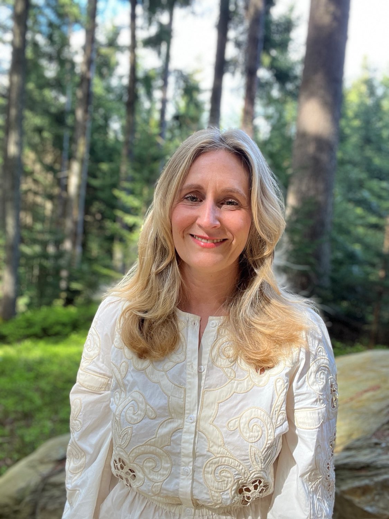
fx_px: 450
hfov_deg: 46.8
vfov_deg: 60.0
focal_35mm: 30
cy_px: 260
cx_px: 194
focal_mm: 2.71
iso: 100
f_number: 2.2
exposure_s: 1/109
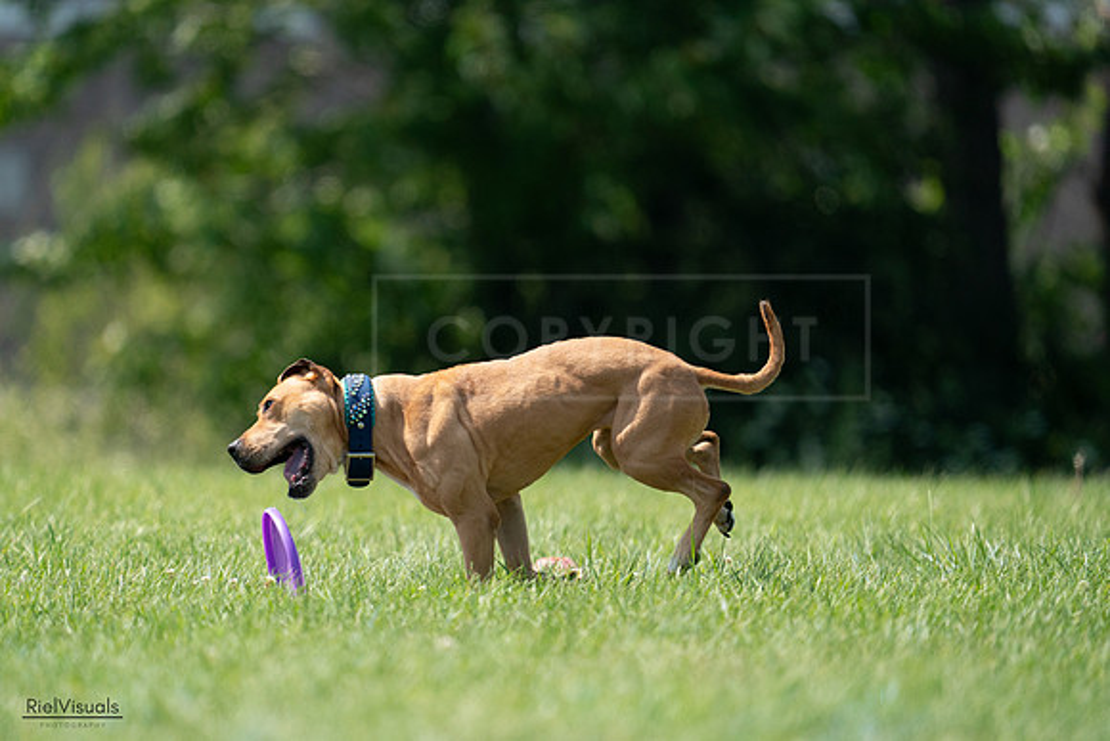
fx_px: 18503
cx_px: 555
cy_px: 370
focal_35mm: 600
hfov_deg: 3.4
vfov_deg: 2.3
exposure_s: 1/4000
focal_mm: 600
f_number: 6.3
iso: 1600
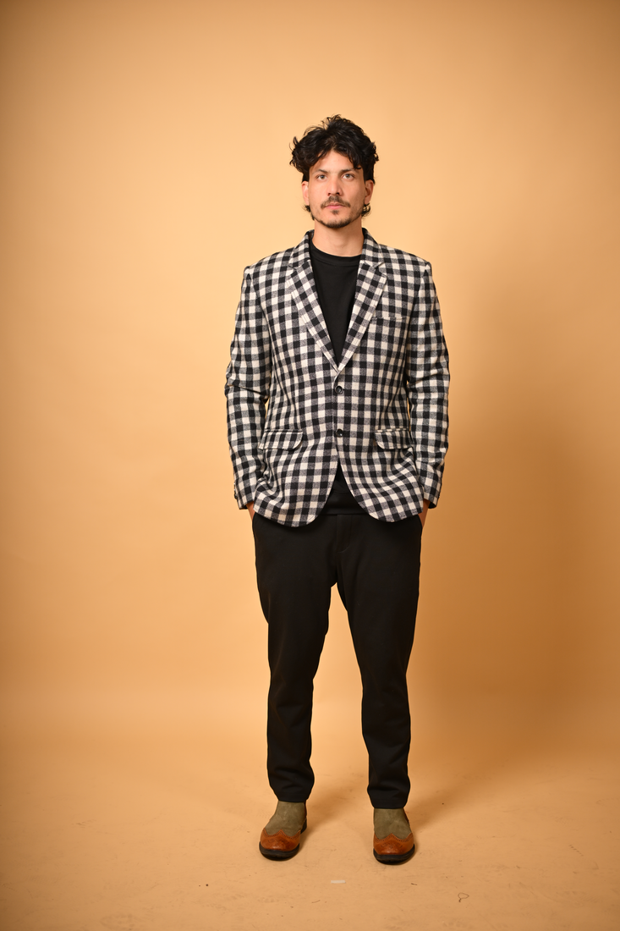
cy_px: 466
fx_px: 1292
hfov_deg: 27.0
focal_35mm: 50
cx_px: 310
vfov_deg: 39.6
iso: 200
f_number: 2.2
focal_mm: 50
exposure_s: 1/1000
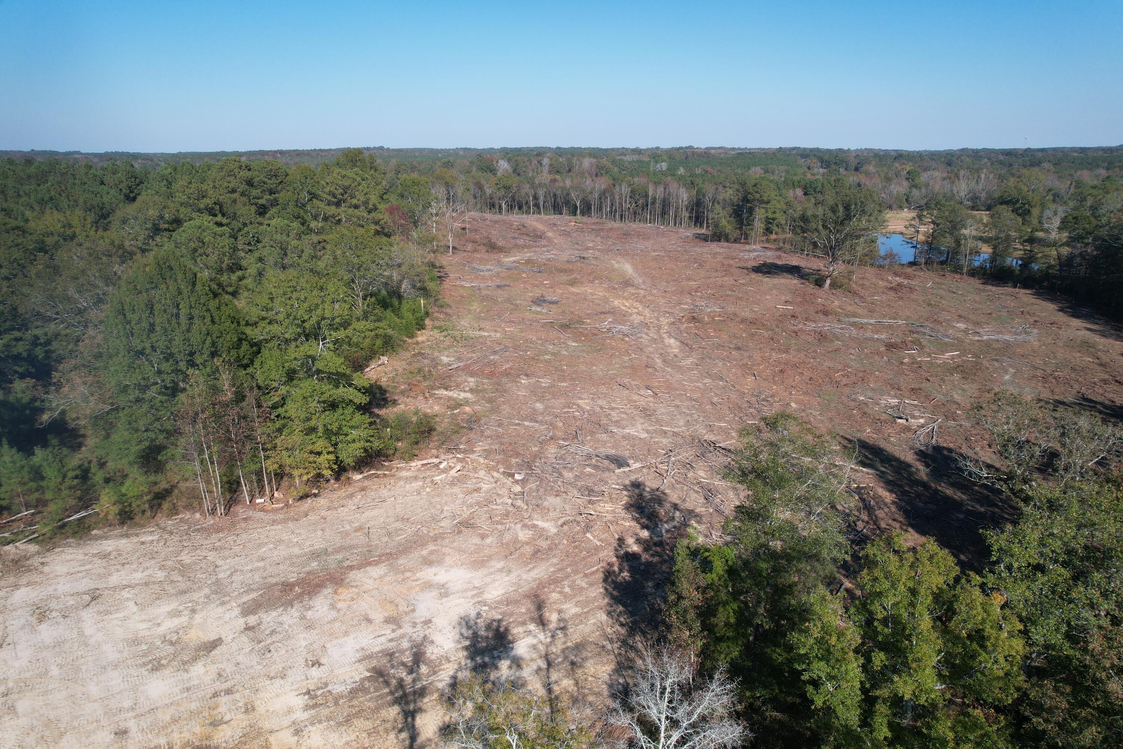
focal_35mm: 22
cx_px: 562
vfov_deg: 57.2
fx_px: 686
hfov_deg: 78.6
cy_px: 374
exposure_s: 1/1600
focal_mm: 8.38
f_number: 2.8
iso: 100
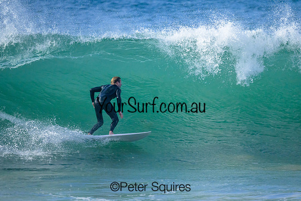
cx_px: 159
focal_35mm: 868
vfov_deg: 1.6
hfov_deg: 2.4
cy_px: 92
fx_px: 7260
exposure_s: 1/2000
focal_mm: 800
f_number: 6.3
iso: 4000
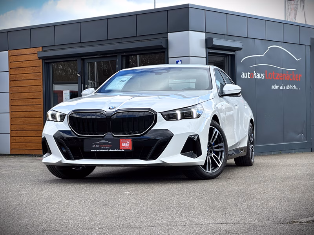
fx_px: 698
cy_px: 118
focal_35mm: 77
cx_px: 157
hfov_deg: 25.3
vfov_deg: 19.1
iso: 32
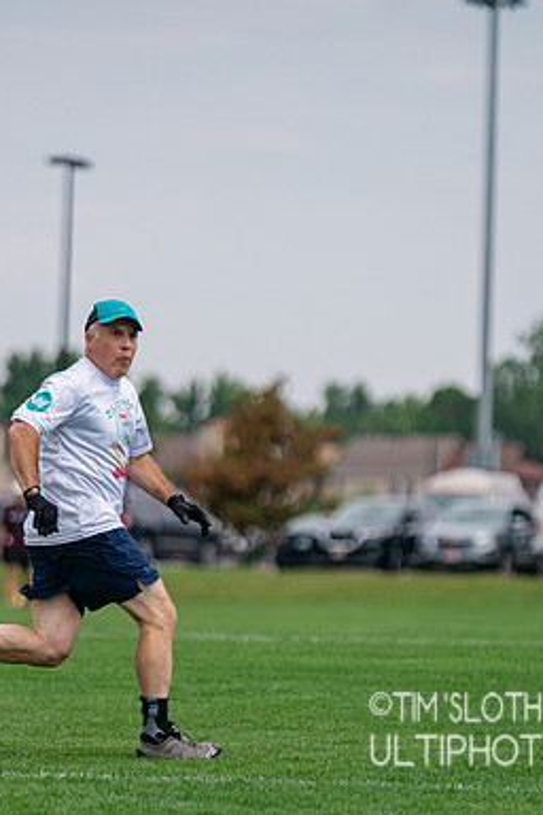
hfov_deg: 3.7
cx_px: 219
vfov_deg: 5.5
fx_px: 8438
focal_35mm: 373
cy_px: 503
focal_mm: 200
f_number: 3.2
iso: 640
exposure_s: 1/10000
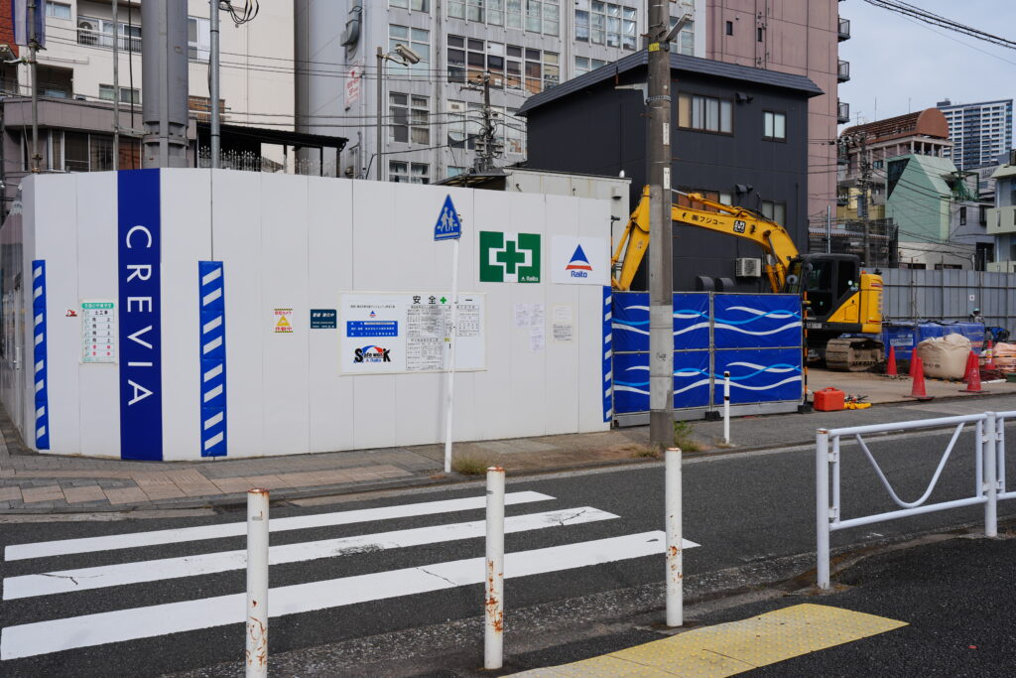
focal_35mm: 32
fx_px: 903
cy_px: 339
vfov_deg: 41.1
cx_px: 508
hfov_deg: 58.7
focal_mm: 32
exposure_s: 1/160
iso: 100
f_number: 10
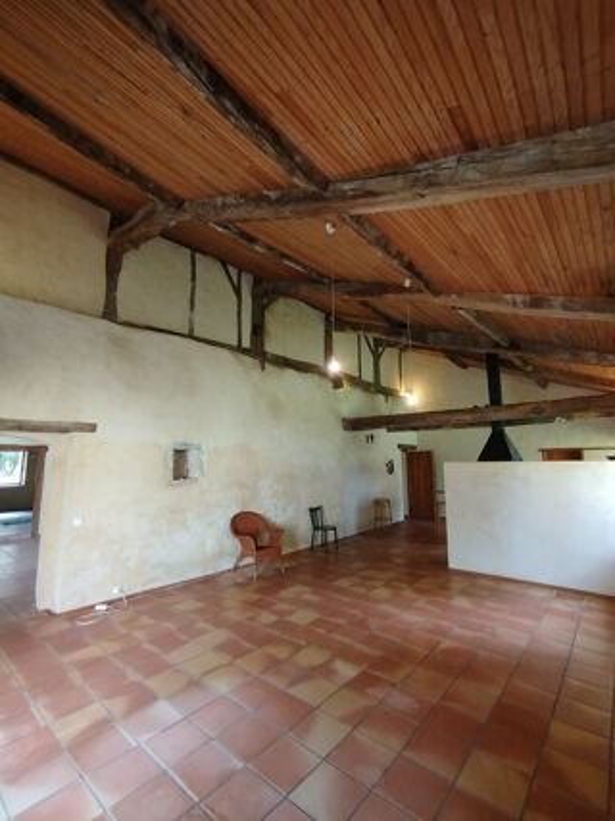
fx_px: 356
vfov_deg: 98.2
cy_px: 410
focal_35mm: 15
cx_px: 308
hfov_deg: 81.7
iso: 160
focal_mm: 1.65
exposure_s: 1/33
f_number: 2.2
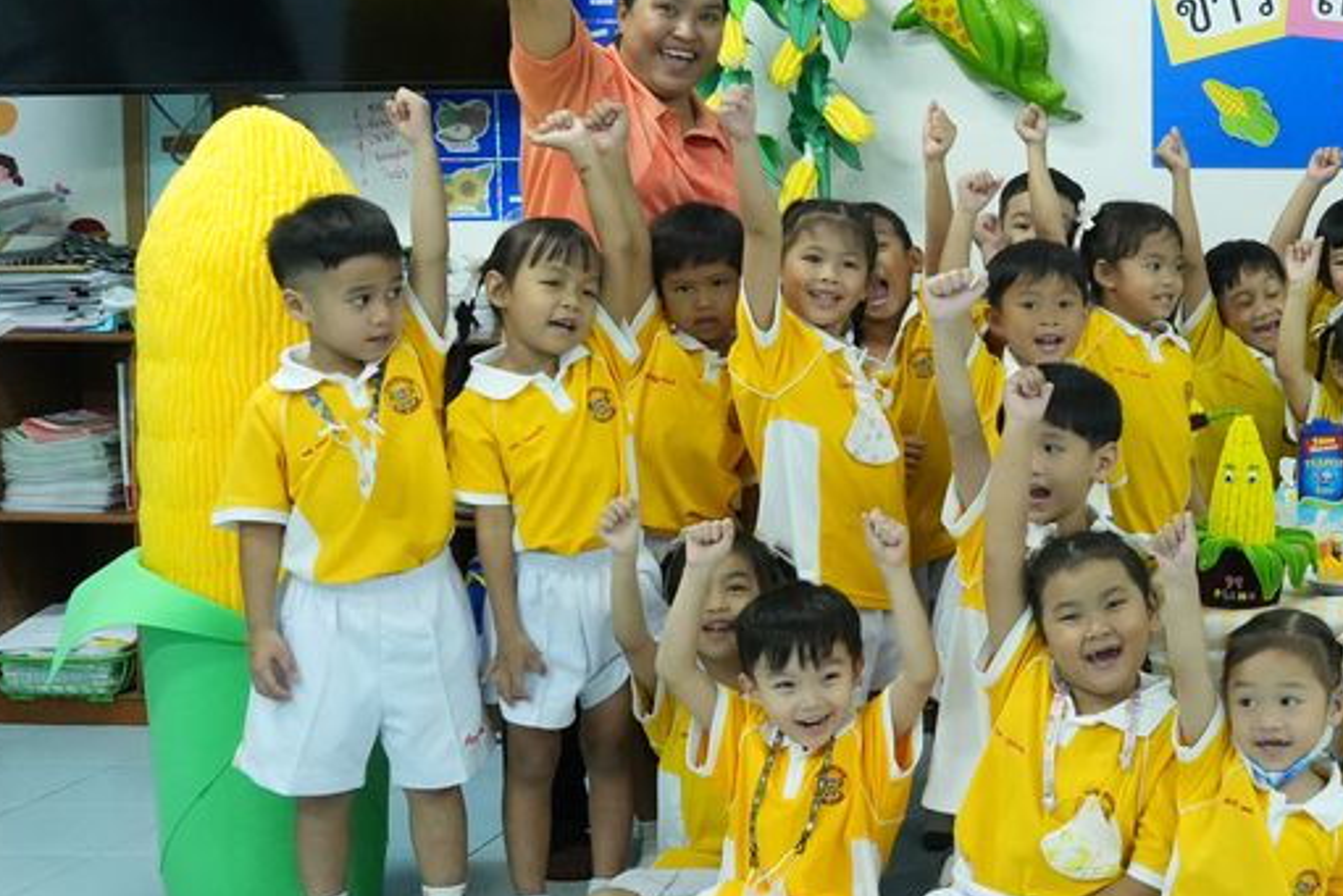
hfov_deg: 28.4
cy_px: 292
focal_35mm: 66
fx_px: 2463
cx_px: 1376
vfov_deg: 20.5
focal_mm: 20
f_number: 5.6
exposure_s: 1/100
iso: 4000
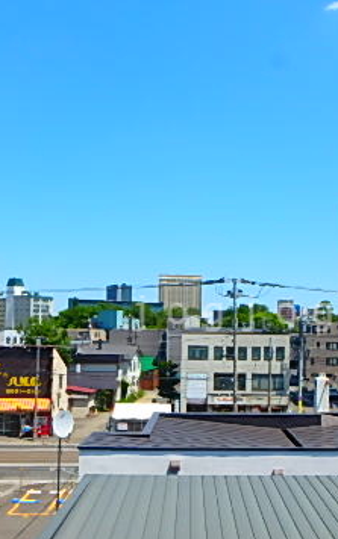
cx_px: 236
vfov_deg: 49.1
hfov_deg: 31.7
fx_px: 589
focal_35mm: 40
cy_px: 313
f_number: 6
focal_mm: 3.7
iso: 125
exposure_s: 1/400
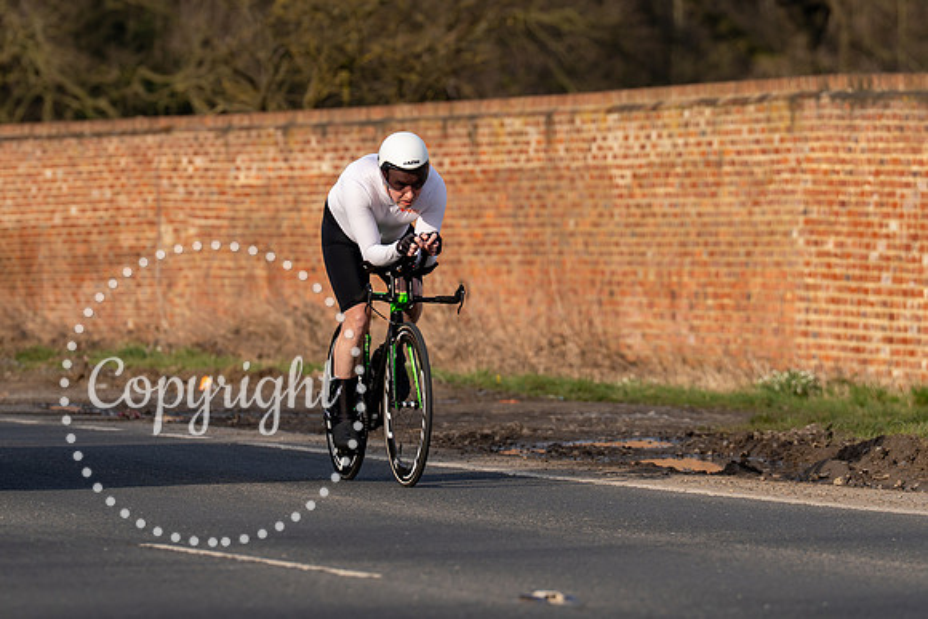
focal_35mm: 298
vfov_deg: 4.6
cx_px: 368
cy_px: 226
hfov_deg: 6.9
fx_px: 7675
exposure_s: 1/800
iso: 125
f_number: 4
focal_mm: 194
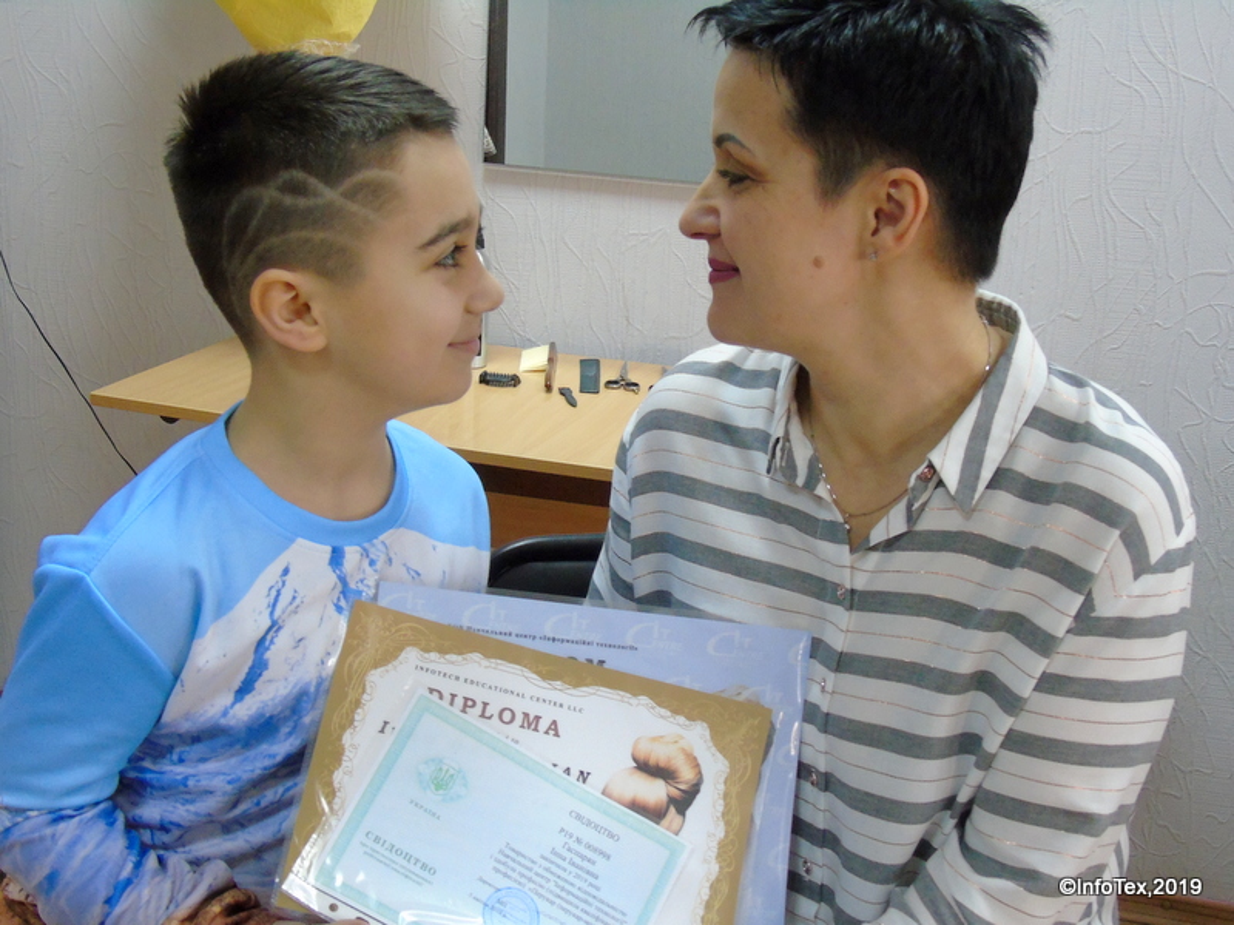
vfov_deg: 36.0
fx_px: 1426
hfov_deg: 46.8
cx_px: 617
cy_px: 462
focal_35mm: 40
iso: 500
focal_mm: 7.1
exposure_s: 1/20
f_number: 3.9
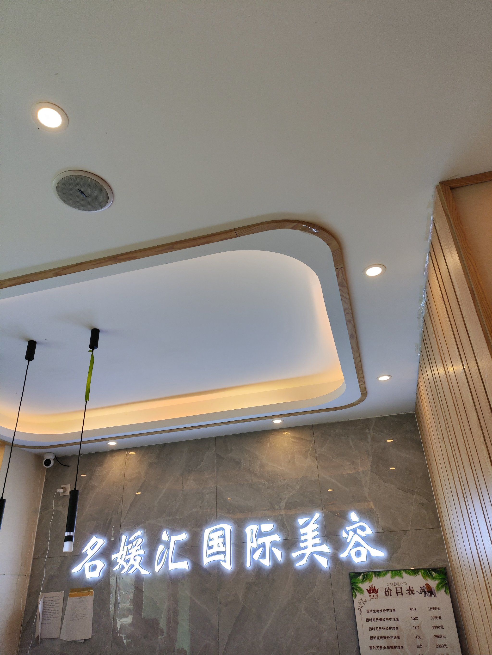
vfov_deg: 71.6
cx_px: 246
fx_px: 455
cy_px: 328
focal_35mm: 24
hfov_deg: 56.8
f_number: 1.8
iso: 50
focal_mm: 4.68
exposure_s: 1/100
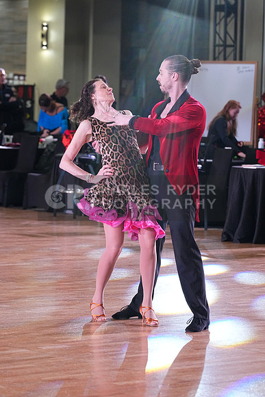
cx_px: 132
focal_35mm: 167
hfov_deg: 8.2
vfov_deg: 12.3
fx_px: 1843
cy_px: 198
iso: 5000
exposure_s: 1/320
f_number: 5.6
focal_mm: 167
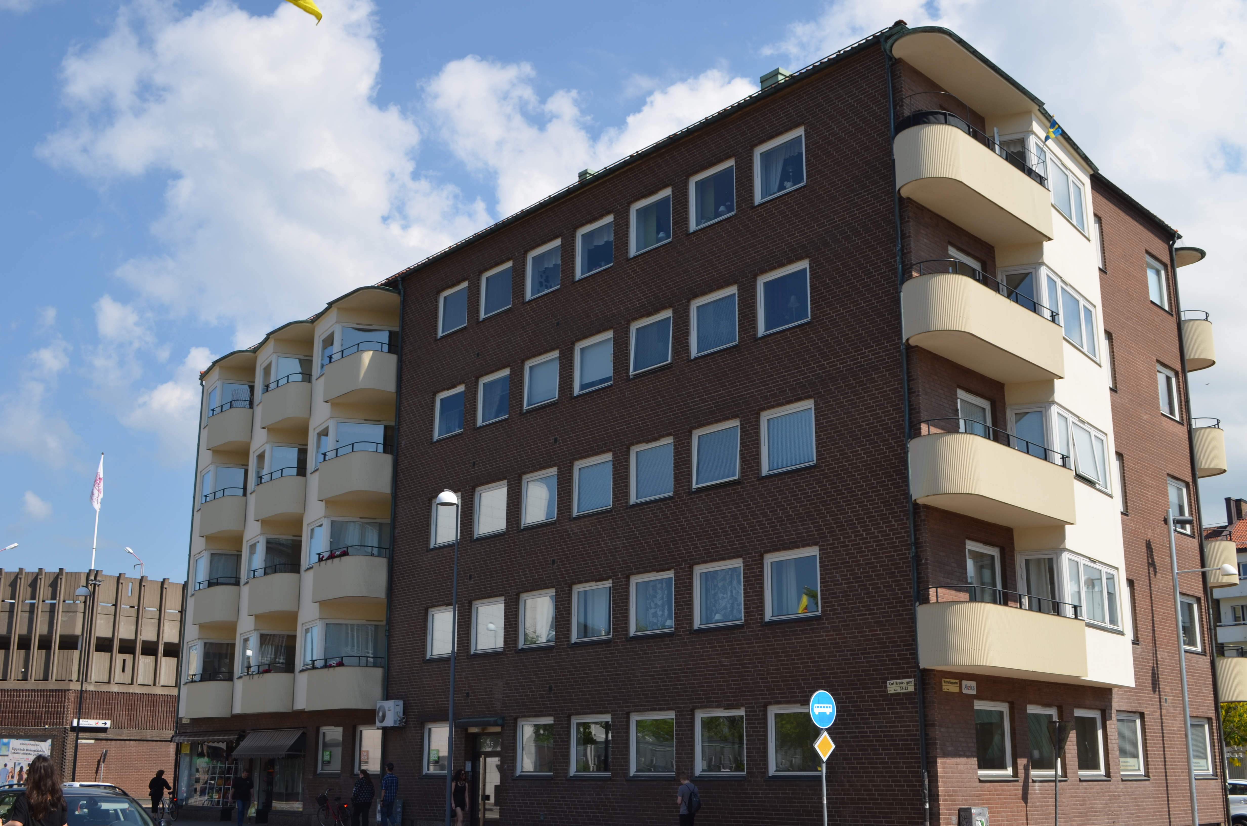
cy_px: 413
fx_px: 1348
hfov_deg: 49.6
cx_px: 624
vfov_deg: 34.1
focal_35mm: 39
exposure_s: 1/200
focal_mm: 26
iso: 100
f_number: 8
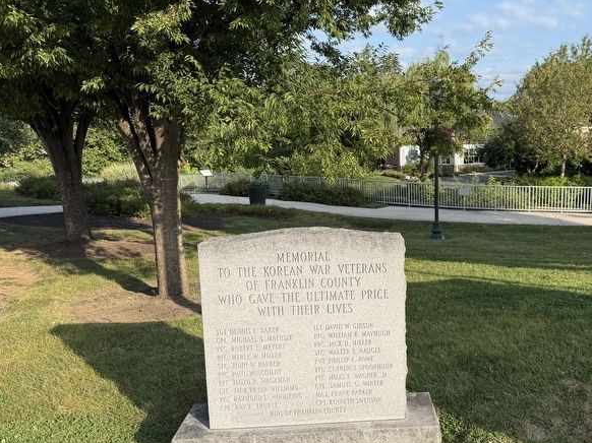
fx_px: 564
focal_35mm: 33
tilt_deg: -7.8
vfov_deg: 42.9
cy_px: 222
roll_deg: +0.6
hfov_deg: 54.0
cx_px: 405
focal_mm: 6.76
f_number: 1.78
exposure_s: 1/2611
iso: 80
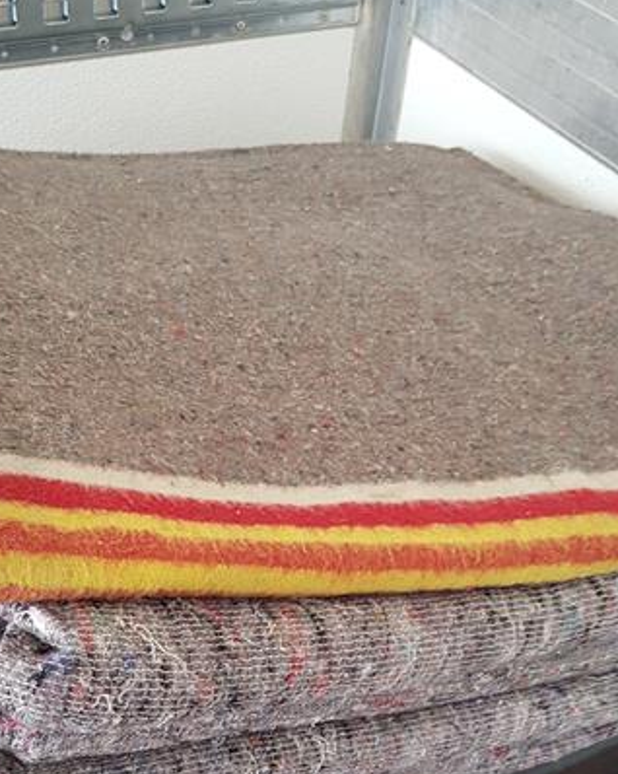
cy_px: 644
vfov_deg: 36.5
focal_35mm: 49
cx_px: 249
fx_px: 1121
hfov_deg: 30.7
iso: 80
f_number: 1.7
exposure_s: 1/100
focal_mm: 4.2
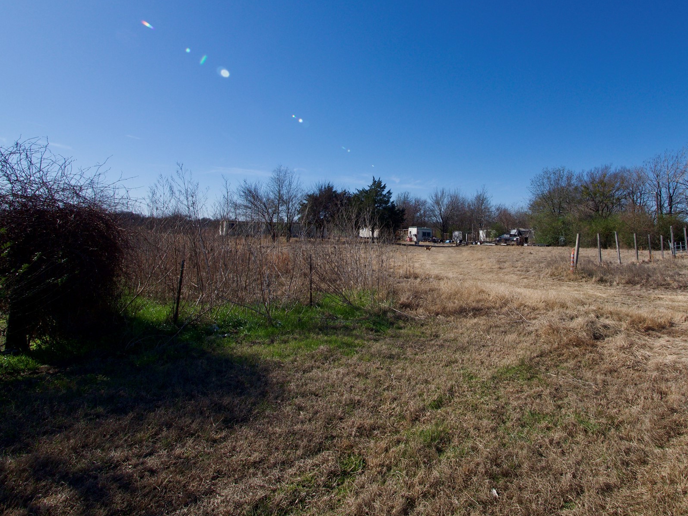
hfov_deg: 86.8
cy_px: 185
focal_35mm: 18
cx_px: 407
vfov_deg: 70.1
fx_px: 358
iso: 200
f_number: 9
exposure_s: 1/500
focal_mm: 7
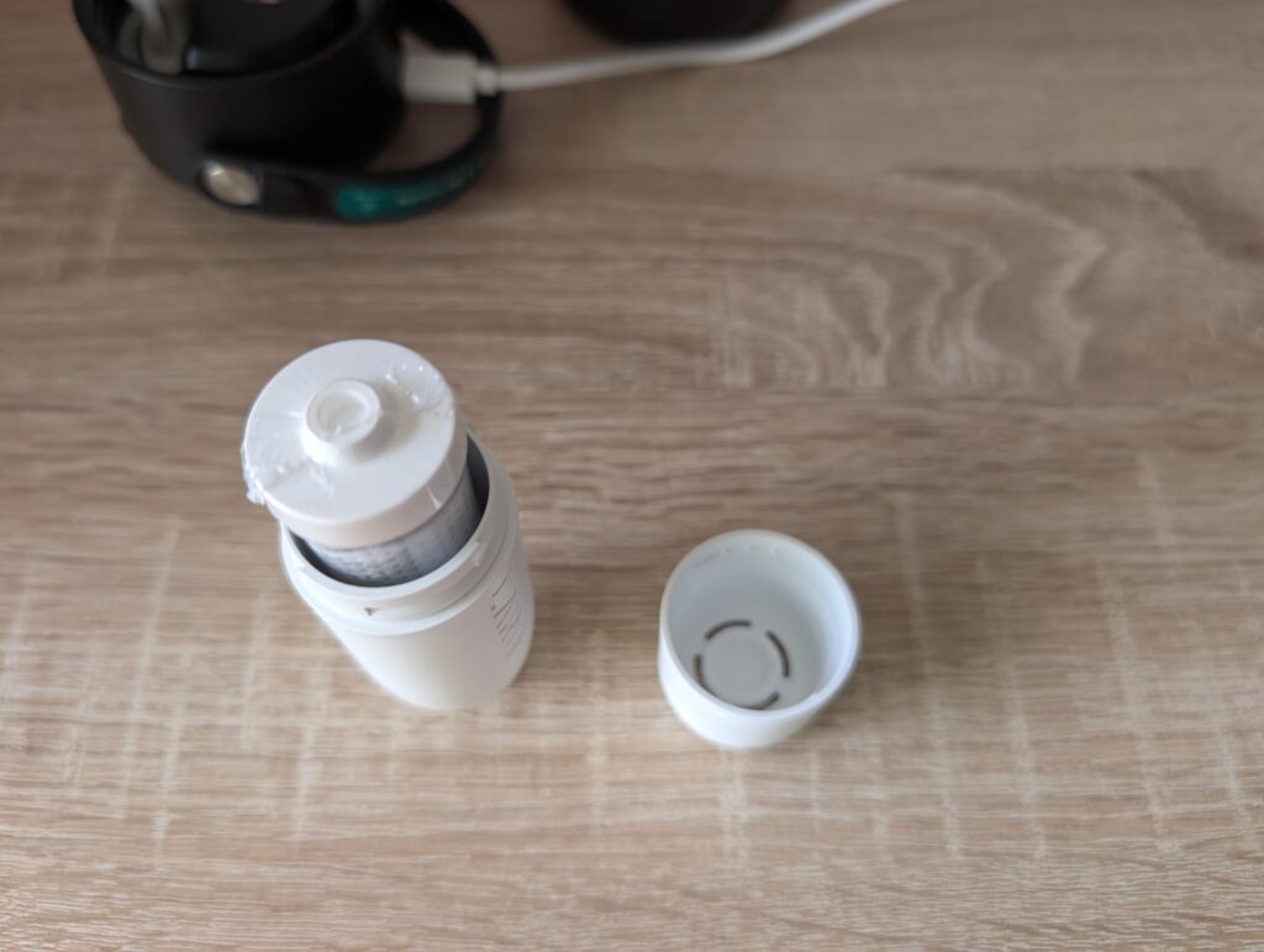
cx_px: 632
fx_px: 878
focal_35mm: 24
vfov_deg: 56.9
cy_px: 476
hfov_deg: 71.5
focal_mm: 6.9
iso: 149
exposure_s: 1/176
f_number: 1.68
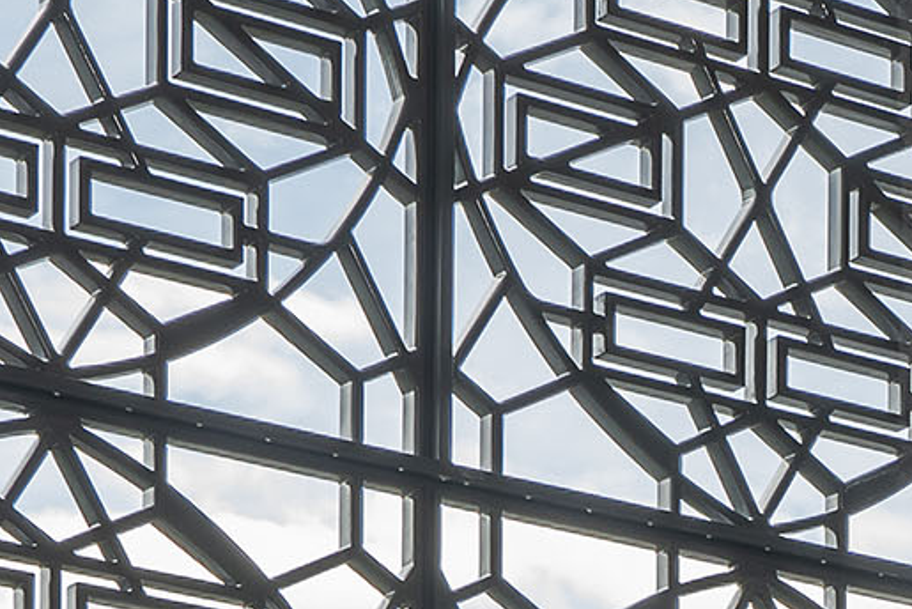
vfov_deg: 9.7
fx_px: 2788
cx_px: 1690
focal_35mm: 110
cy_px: 1812
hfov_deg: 15.6
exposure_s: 1/80
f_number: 13
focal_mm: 16
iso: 250
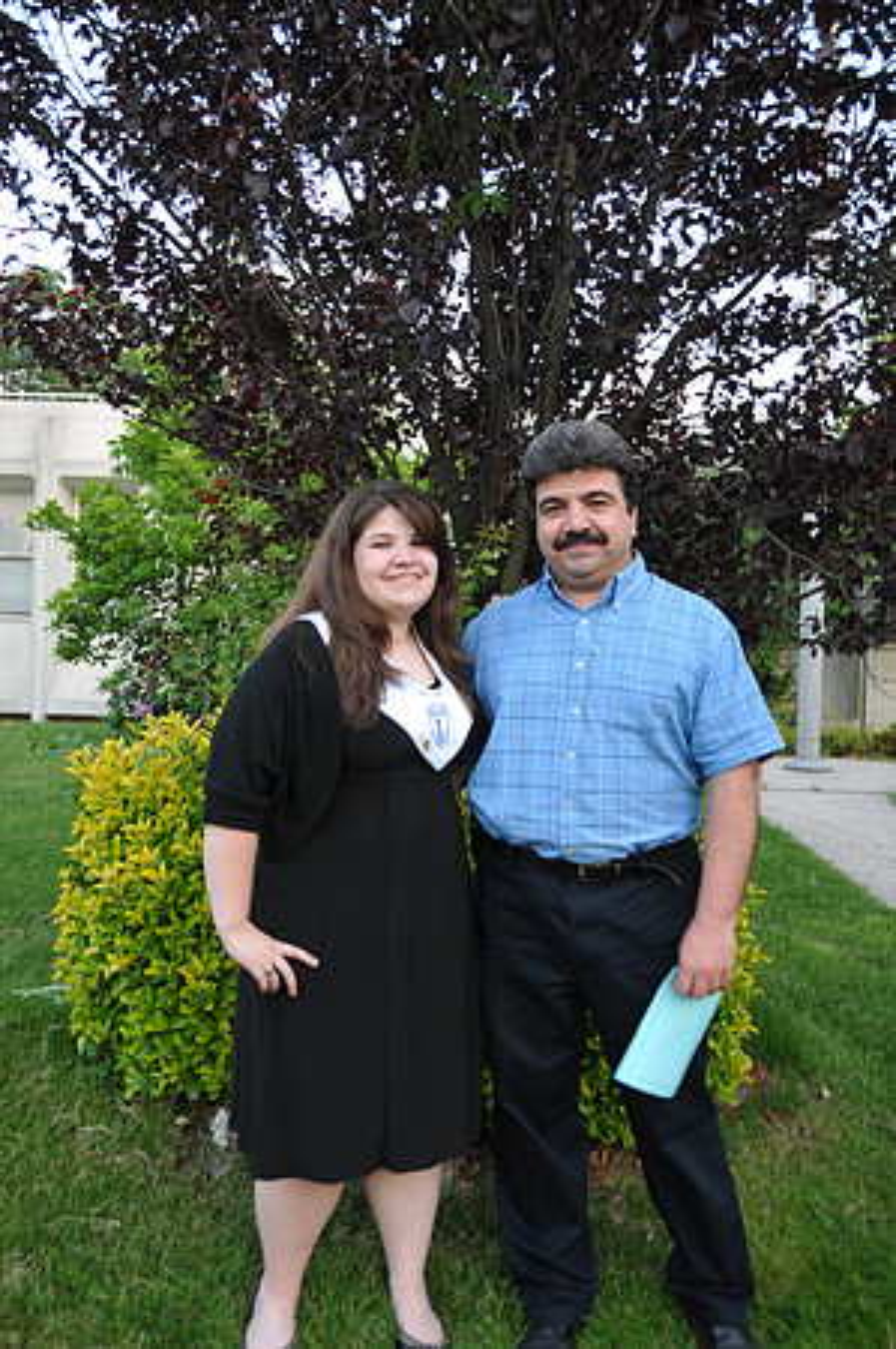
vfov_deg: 57.3
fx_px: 1235
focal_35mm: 33
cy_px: 674
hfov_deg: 39.9
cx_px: 448
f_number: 3.8
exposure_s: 1/8
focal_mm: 22
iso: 200
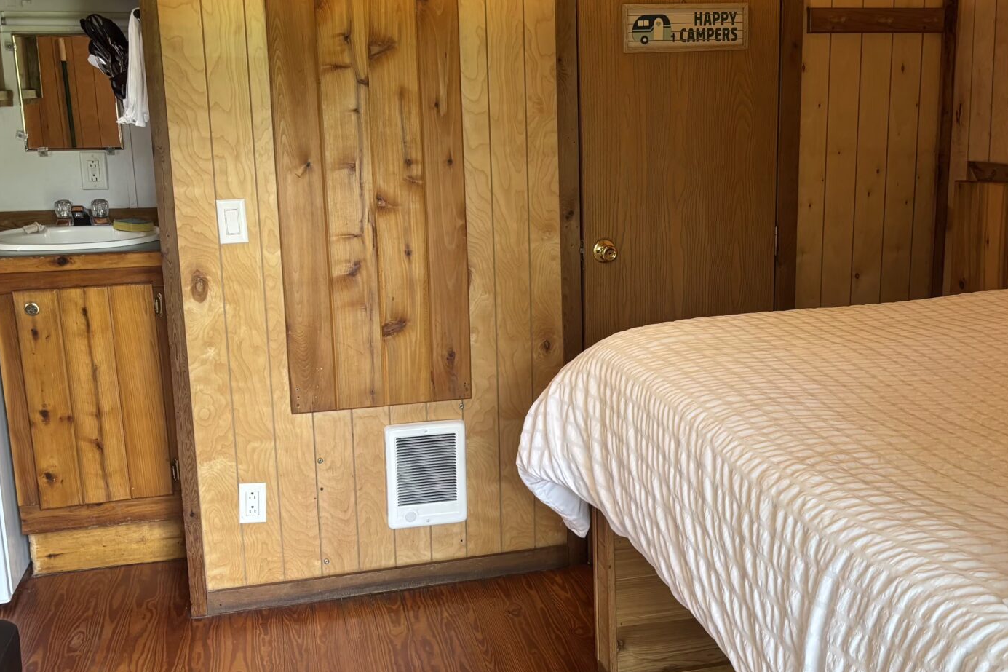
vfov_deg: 33.4
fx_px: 1120
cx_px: 622
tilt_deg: -11.0
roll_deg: -0.3
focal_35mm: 40
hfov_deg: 48.1
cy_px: 325
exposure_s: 1/60
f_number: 1.6
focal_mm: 5.96
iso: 200
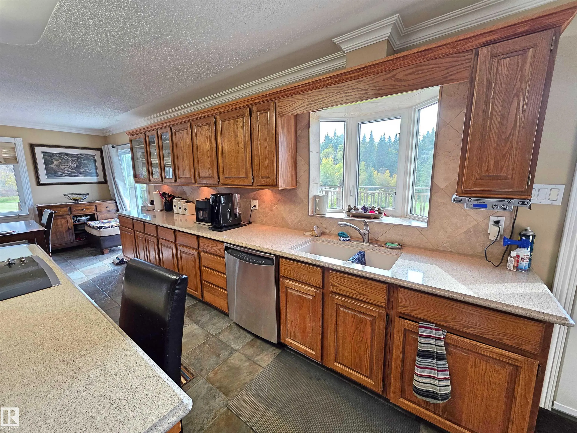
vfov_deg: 89.9
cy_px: 216
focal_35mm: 13
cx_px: 288
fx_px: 217
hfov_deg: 106.2
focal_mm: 2.2
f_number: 1.9
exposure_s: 1/120
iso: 125
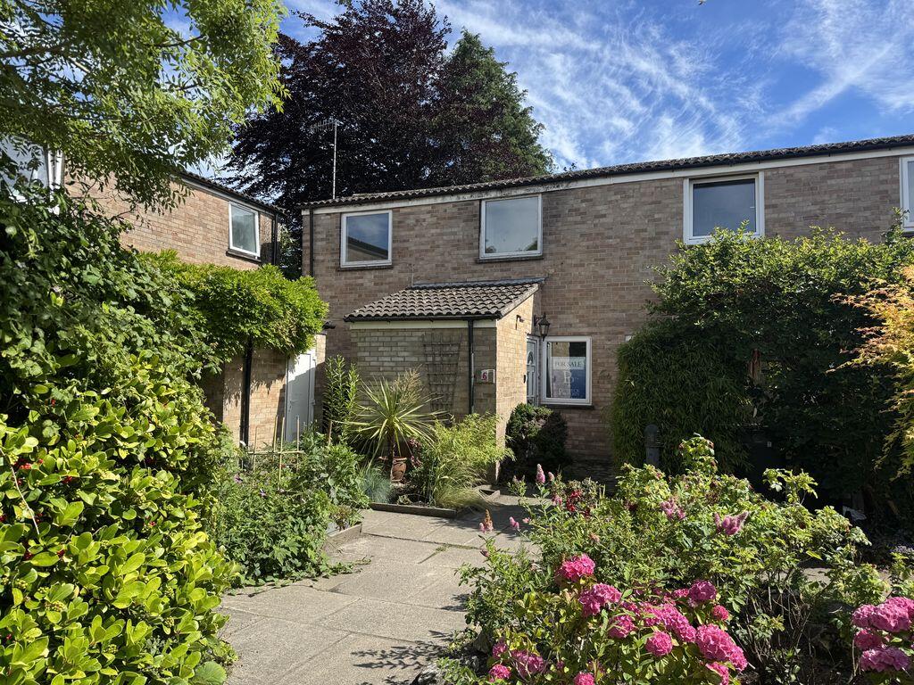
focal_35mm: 24
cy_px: 342
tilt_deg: +3.9
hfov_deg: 71.6
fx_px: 634
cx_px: 457
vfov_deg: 56.8
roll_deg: -0.8
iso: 80
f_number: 1.78
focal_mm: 6.76
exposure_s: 1/2331
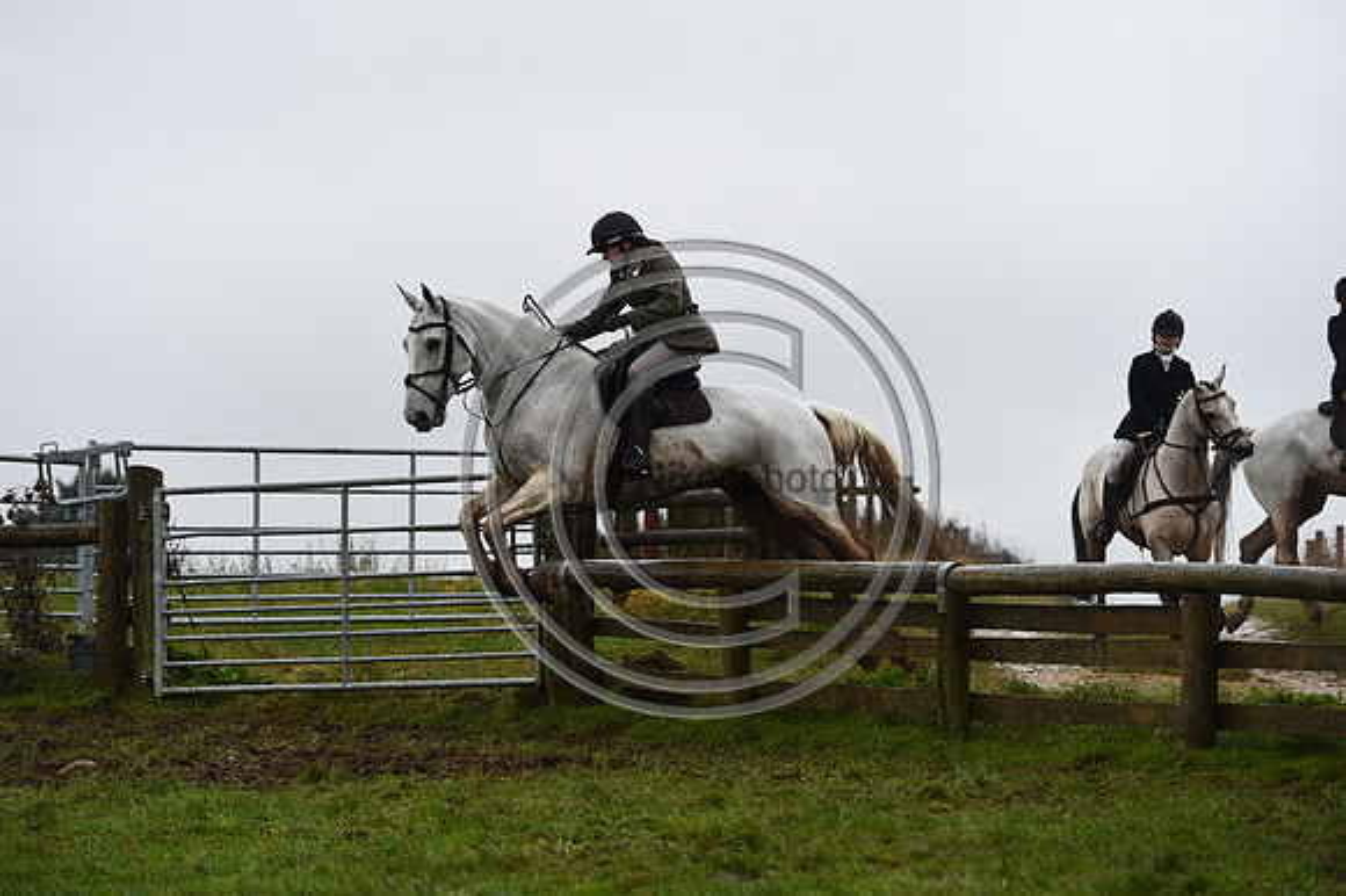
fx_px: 4671
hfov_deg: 16.4
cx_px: 673
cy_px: 448
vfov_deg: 11.0
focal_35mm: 125
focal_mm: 125
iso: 1400
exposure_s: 1/1000
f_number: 4
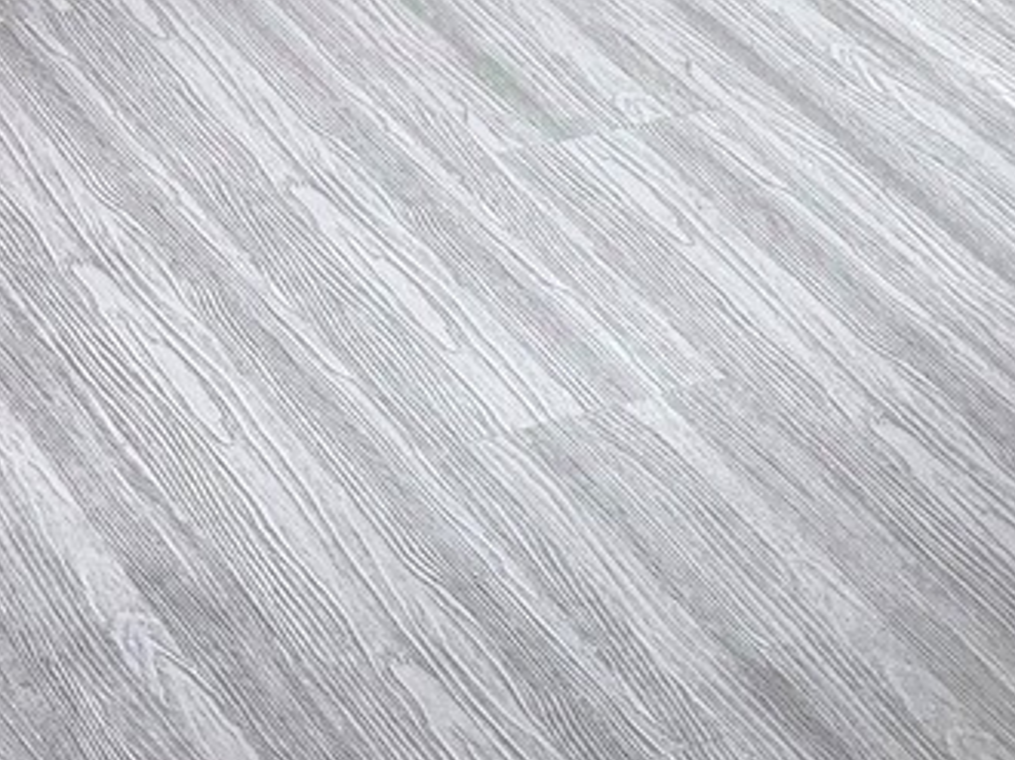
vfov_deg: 9.2
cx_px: 1753
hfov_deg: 12.3
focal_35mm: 149
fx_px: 4366
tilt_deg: -11.4
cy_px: -855
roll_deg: -3.3
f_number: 1.78
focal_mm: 6.76
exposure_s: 1/156
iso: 125
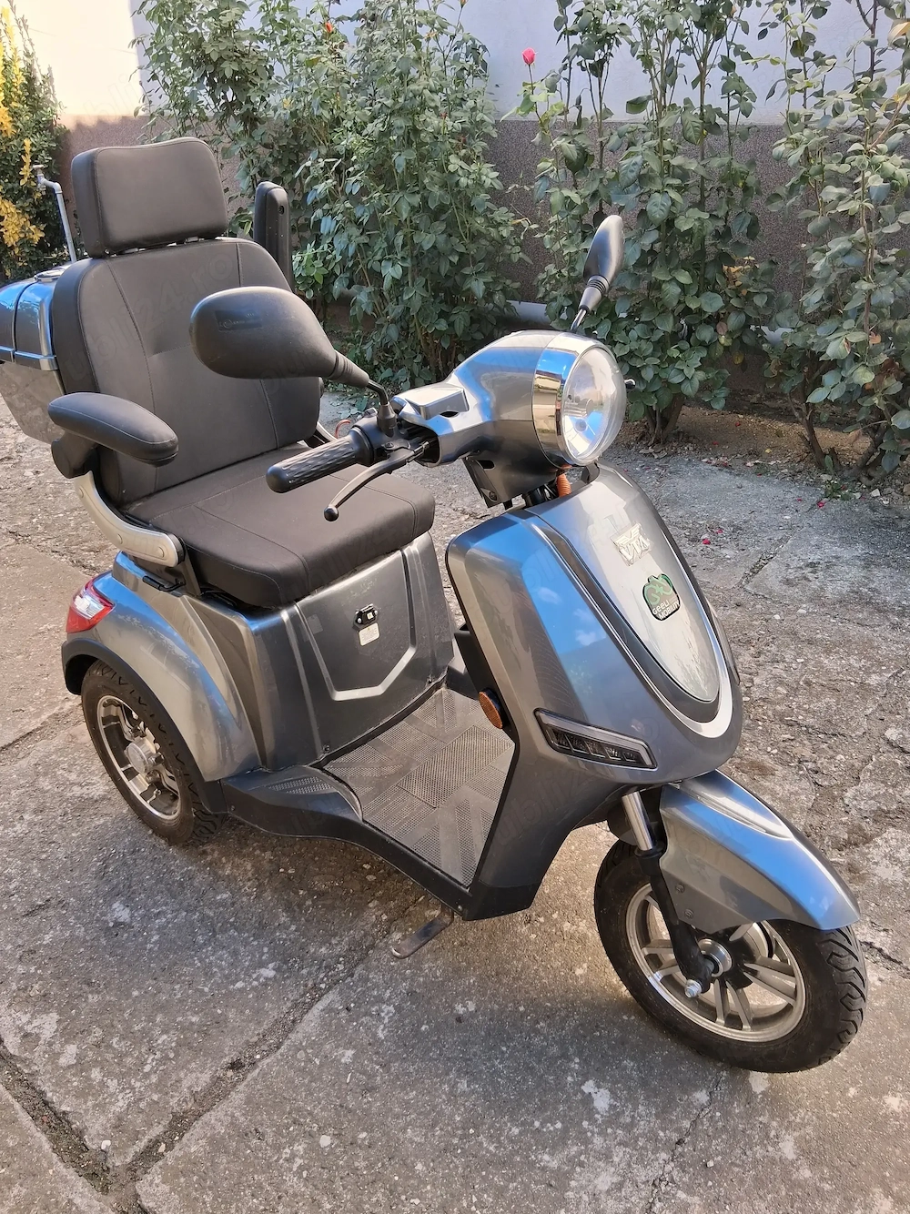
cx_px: 455
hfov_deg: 53.0
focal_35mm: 26
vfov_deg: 67.3
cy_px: 607
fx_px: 912
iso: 25
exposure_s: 1/120
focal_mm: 3.98
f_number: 1.8
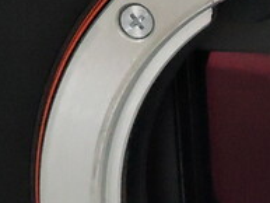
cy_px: 174
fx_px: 2427
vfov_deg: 4.8
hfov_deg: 6.3
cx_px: 297
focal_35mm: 311
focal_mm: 10.7
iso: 1600
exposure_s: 1/125
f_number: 5.6
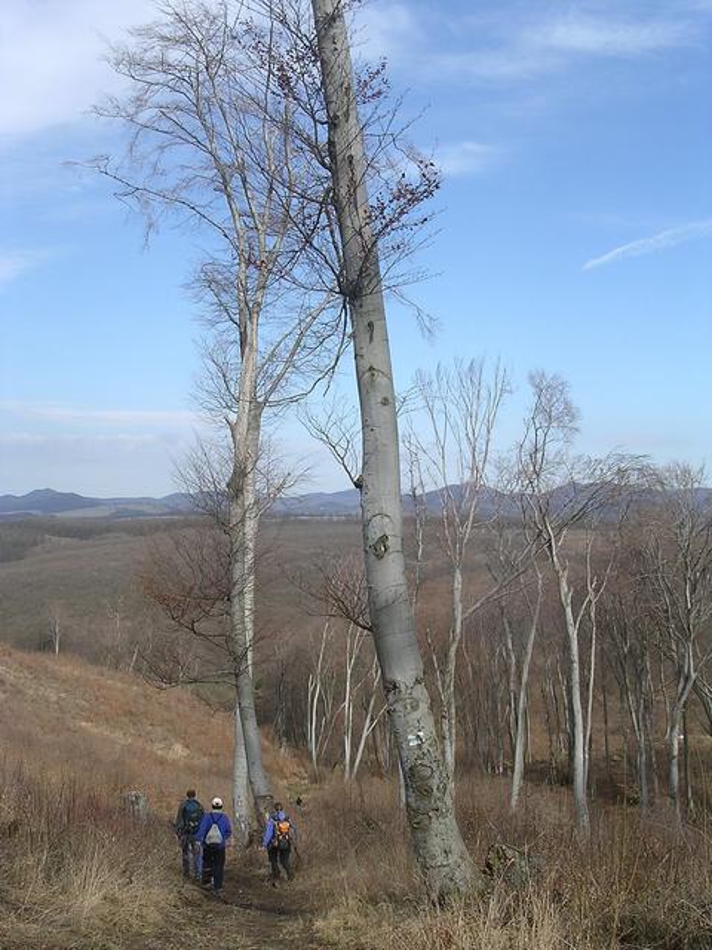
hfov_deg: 37.7
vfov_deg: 49.0
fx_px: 1042
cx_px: 356
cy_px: 475
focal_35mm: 38
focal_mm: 5.8
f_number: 5.6
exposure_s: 1/222
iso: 100
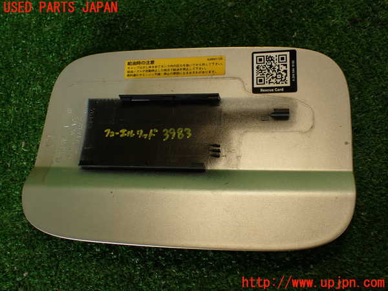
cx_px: 194
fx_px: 336
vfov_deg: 46.8
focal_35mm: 30
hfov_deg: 60.0
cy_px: 146
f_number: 2.3
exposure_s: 1/80
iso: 100
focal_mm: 5.4
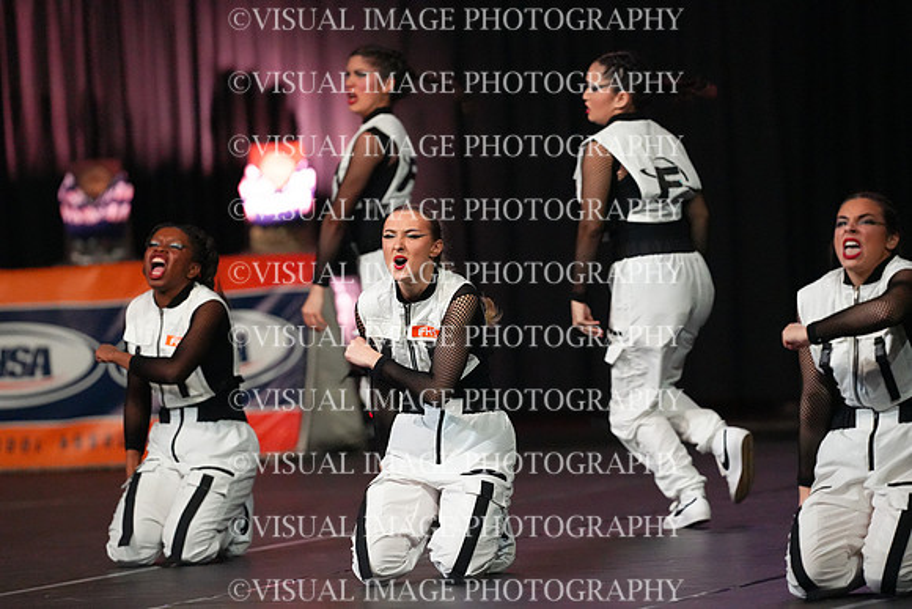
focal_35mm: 300
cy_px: 304
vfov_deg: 4.6
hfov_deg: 6.9
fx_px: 7601
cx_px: 456
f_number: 3.5
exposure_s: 1/1250
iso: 16000
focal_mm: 300
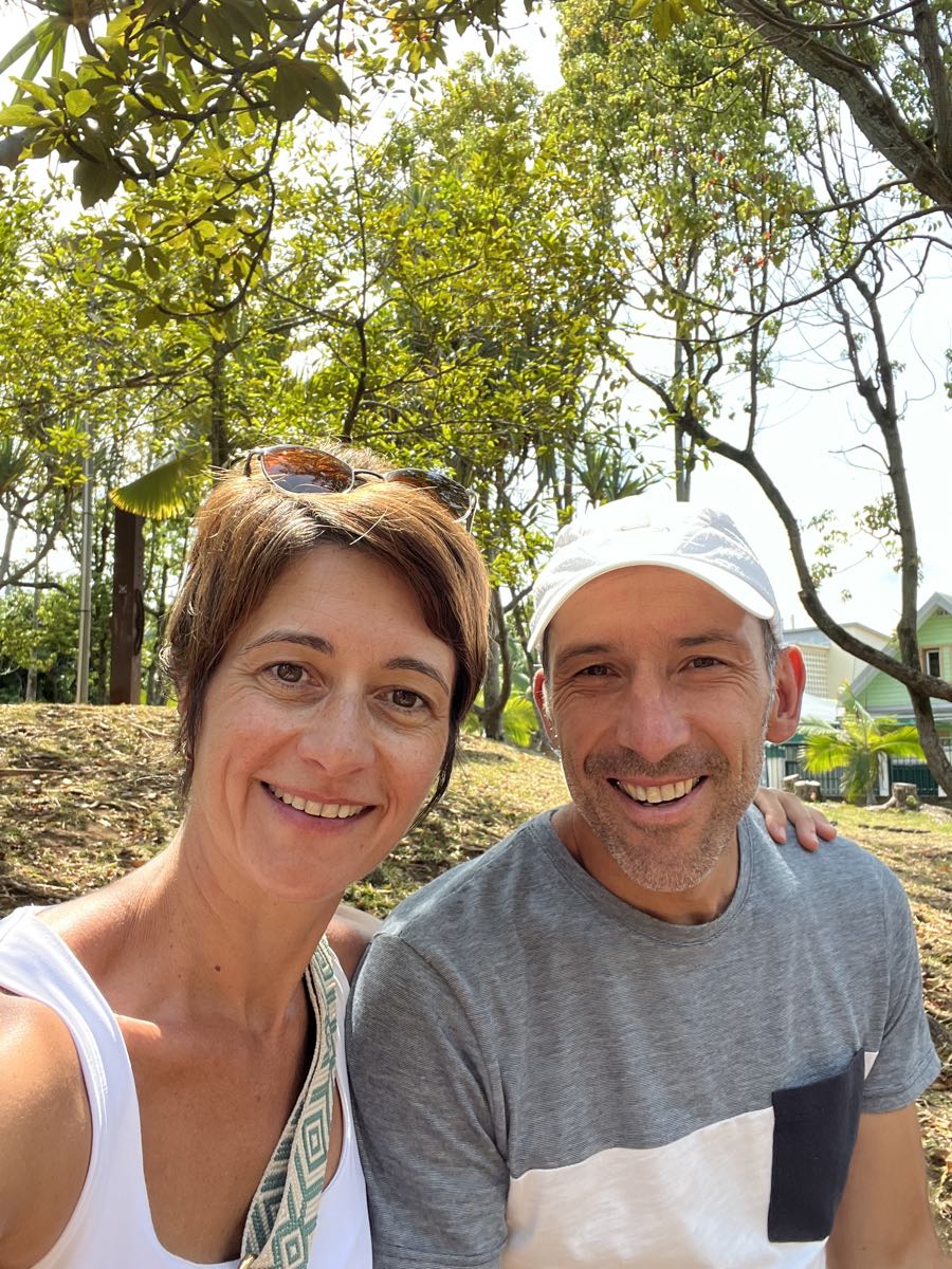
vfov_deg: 60.0
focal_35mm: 30
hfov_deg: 46.8
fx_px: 1100
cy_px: 634
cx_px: 476
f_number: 2.2
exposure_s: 1/179
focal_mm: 2.71
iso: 32
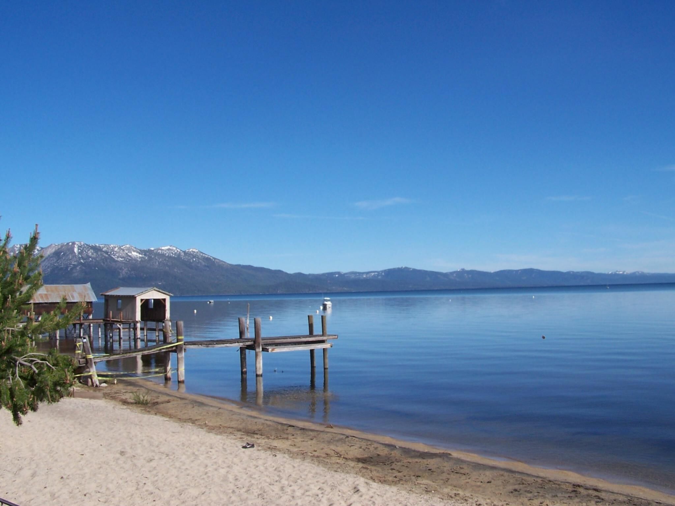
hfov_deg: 49.0
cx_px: 338
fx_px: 741
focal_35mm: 38
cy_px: 253
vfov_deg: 37.7
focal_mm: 6.3
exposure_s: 1/350
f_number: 5.6
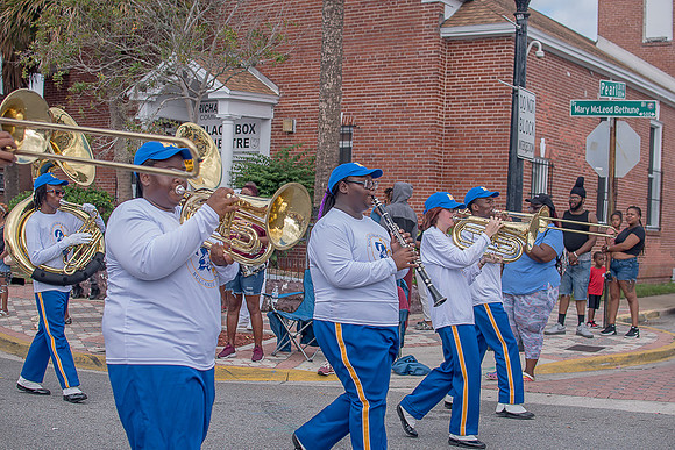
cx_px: 338
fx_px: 975
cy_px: 225
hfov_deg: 38.2
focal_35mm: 52
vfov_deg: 26.0
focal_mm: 35
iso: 100
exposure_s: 1/500
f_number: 4
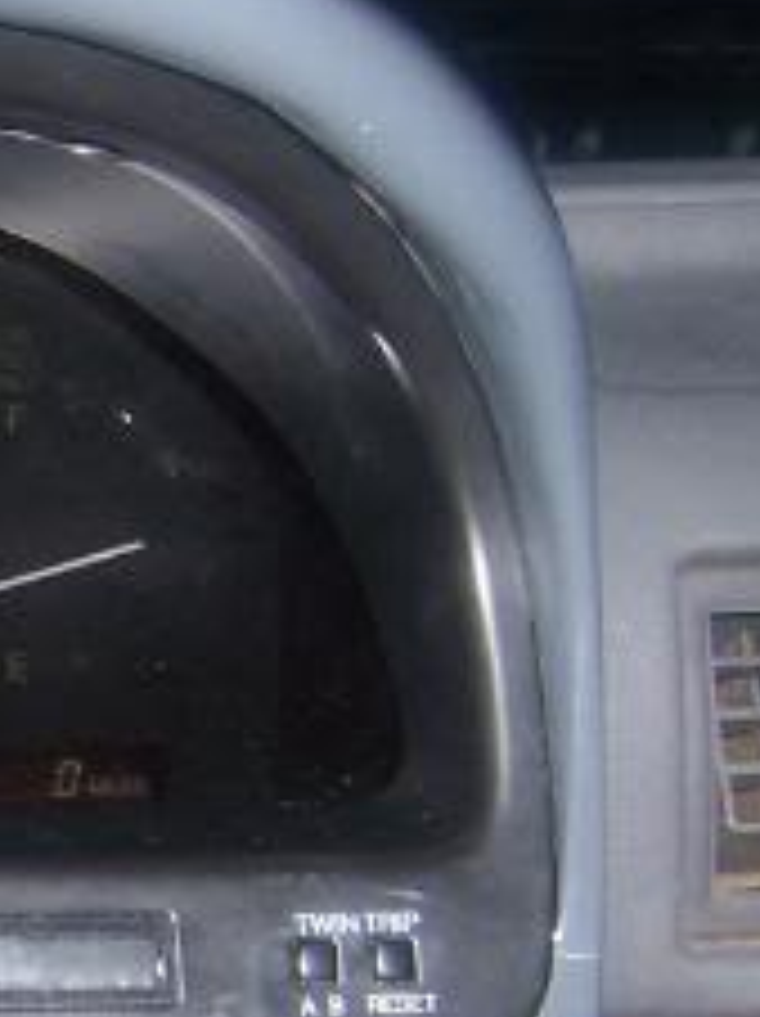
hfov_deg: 11.3
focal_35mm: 117
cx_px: -800
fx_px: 3431
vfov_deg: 16.8
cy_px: 711
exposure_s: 1/60
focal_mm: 5.5
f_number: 2.8
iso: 80
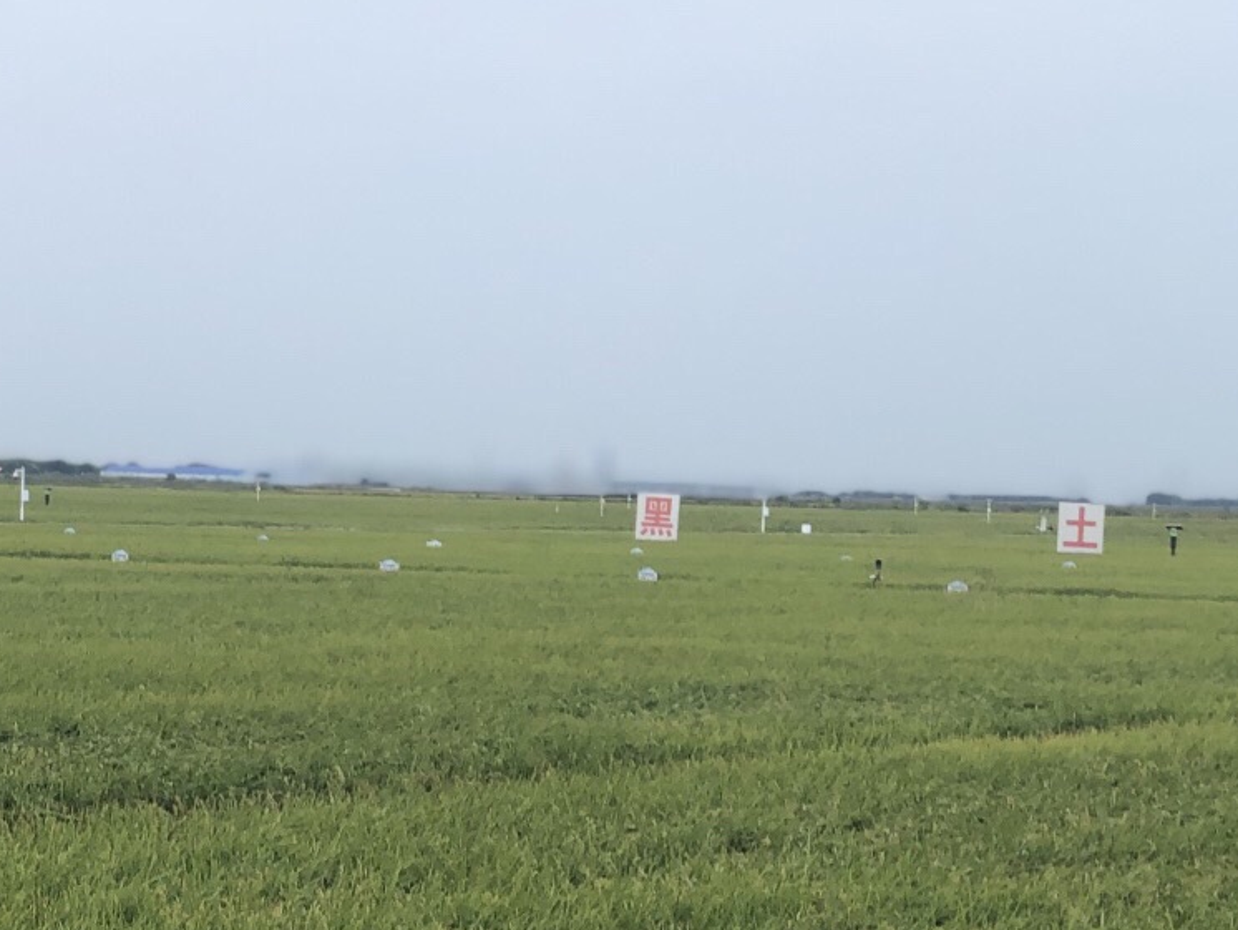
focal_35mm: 154
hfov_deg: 12.4
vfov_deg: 9.6
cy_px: 927
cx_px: -357
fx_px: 5509
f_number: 2.8
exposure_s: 1/159
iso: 20
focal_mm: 6.6
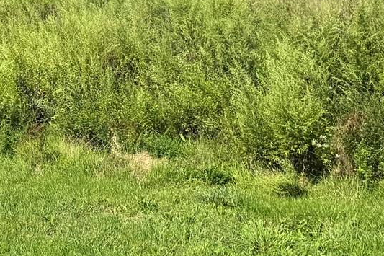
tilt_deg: -5.2
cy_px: 50
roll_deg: +2.2
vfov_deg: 14.2
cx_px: -151
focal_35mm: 96
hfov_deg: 19.2
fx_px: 1024
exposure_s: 1/3247
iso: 80
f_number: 1.78
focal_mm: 6.76
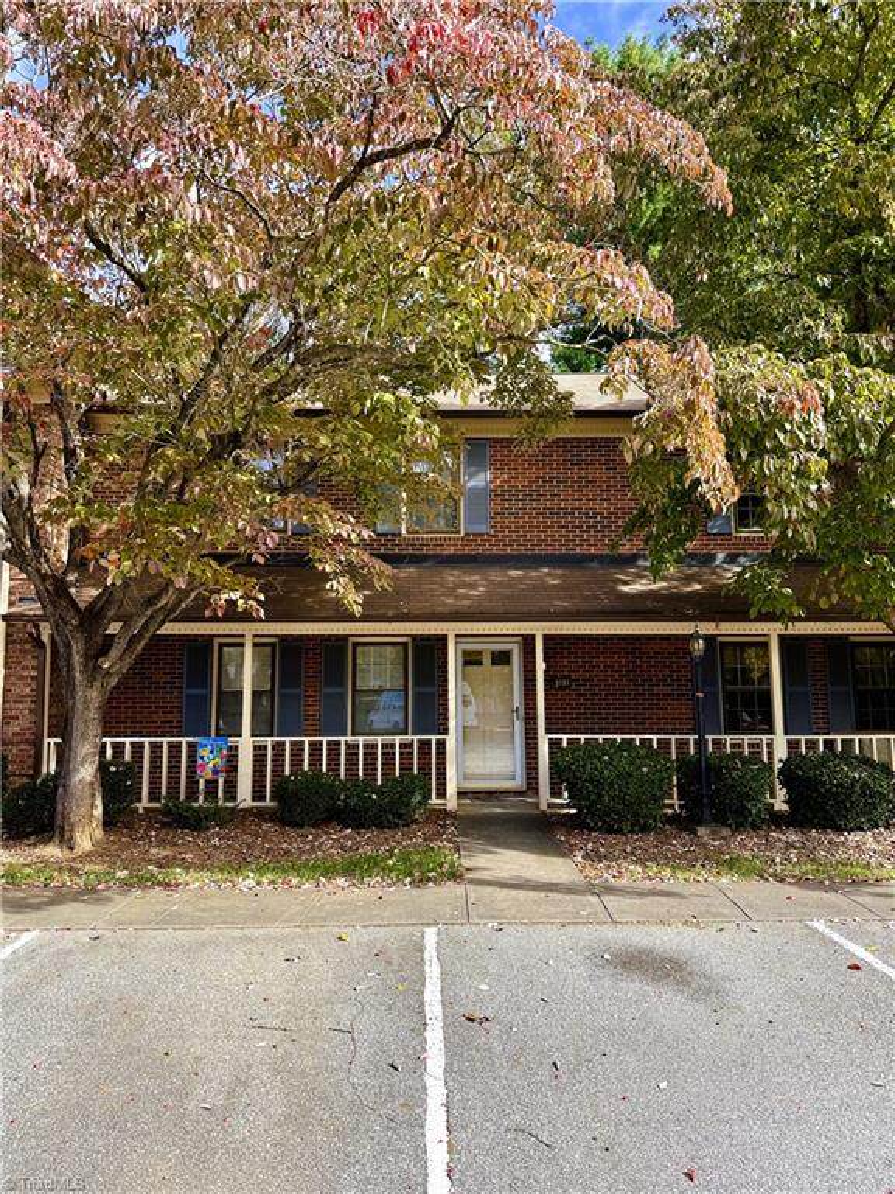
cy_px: 597
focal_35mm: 24
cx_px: 448
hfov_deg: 56.8
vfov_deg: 71.6
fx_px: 827
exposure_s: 1/992
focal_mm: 6.76
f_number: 1.78
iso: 80
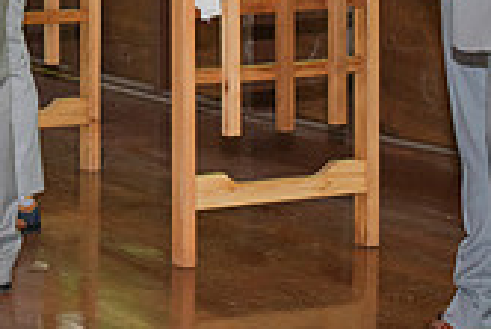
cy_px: -179
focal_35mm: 187
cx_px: -237
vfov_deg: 7.2
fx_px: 2553
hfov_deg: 10.6
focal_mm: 50
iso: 800
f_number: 3.5
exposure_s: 1/200
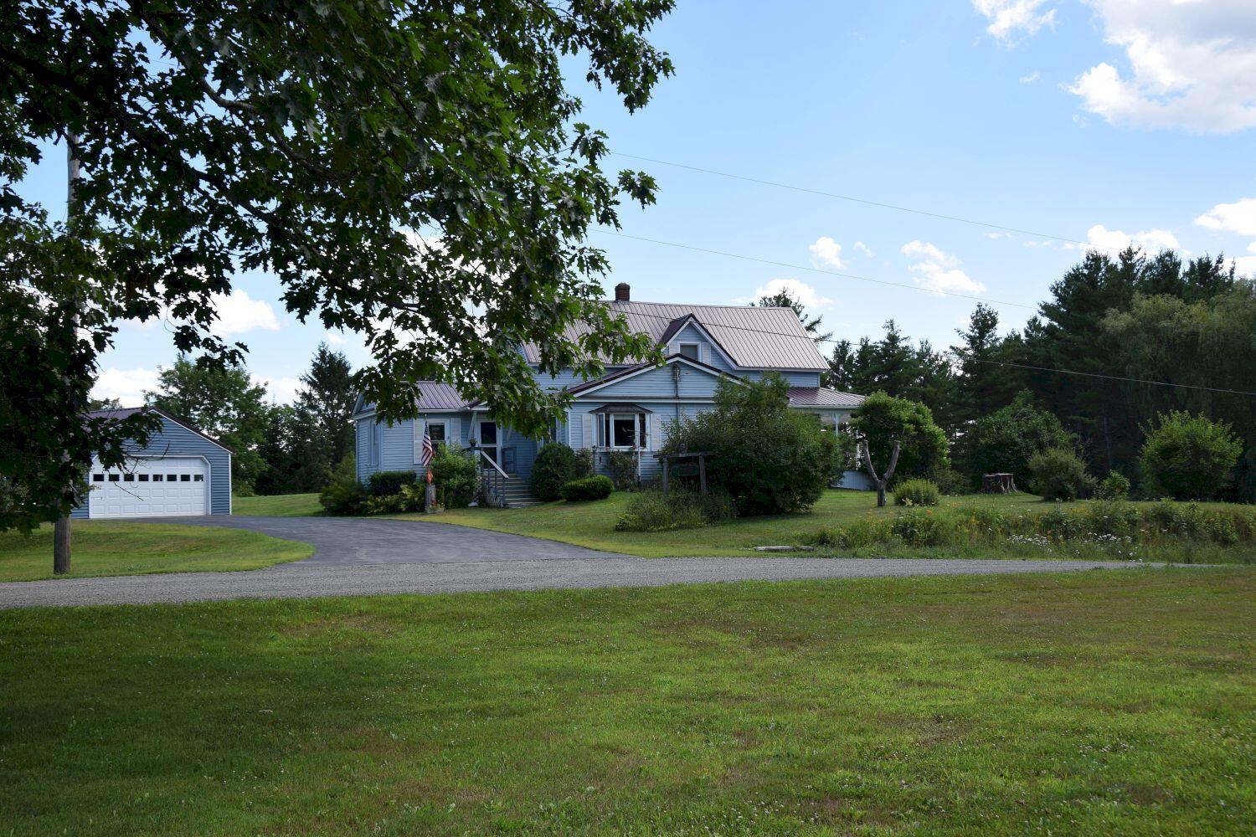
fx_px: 1256
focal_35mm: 36
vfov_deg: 36.9
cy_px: 418
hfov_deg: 53.1
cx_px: 628
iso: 200
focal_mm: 24
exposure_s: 1/320
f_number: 9
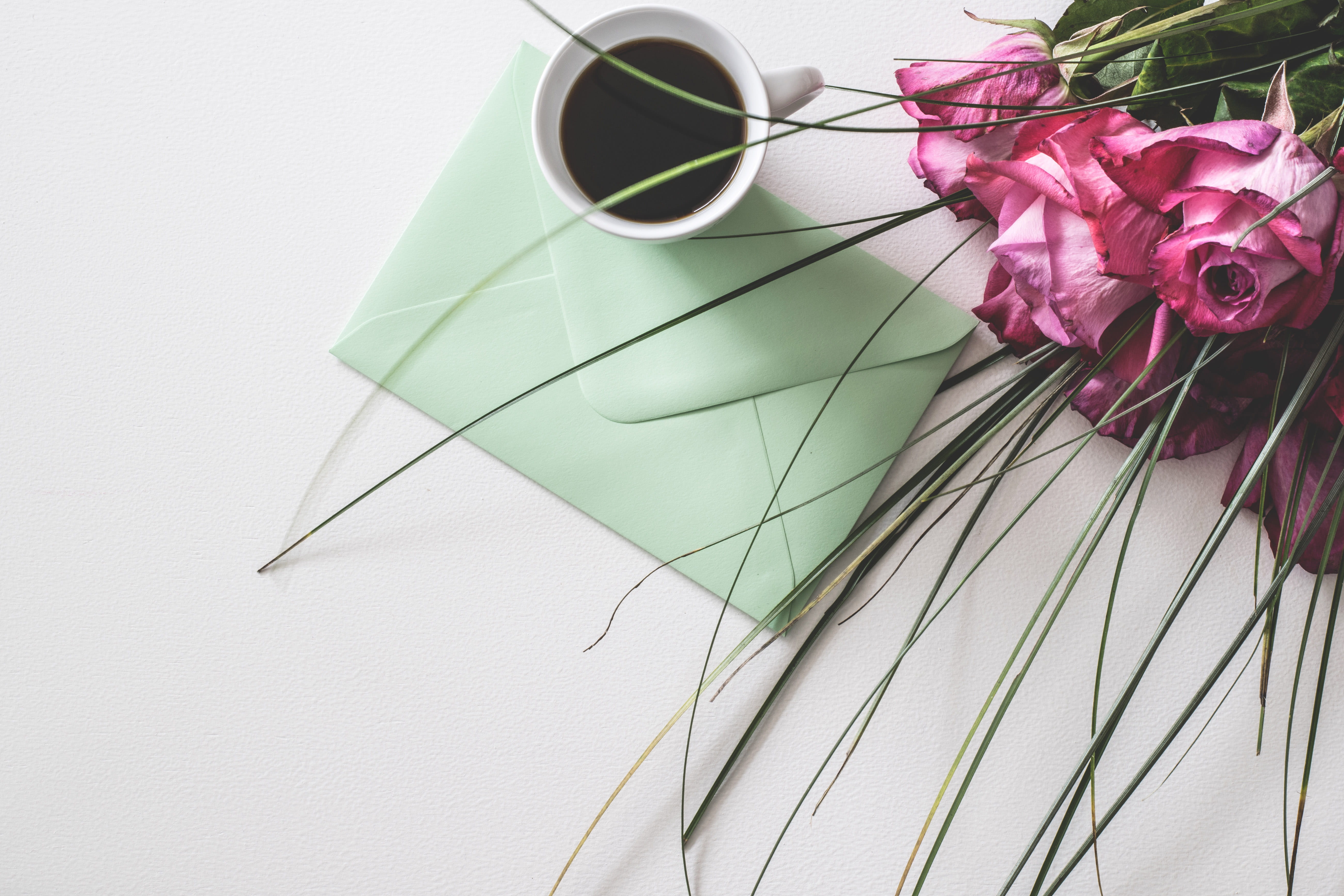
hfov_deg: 23.6
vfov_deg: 15.9
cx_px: 763
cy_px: 461
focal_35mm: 86
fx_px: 3210
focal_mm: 50
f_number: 16
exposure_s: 1/2.5
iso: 100
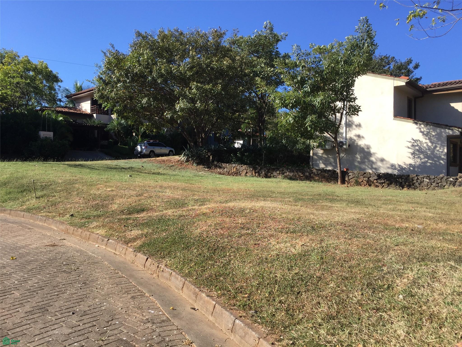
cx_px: 231
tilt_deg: +0.2
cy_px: 174
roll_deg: -1.1
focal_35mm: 29
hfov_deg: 61.7
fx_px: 387
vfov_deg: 48.2
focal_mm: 4.15
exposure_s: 1/1130
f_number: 2.2
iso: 32
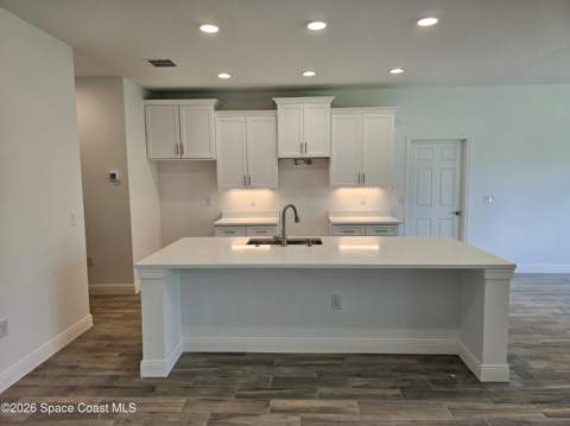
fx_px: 378
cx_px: 285
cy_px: 213
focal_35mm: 23
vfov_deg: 58.8
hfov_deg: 74.0
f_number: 1.7
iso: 80
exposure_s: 1/120
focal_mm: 6.3
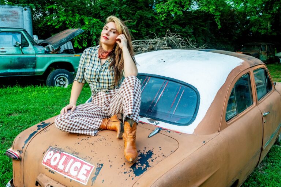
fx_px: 281
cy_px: 94
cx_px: 140
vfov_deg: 36.9
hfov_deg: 53.1
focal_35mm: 36
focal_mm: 24
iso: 640
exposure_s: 1/160
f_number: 4
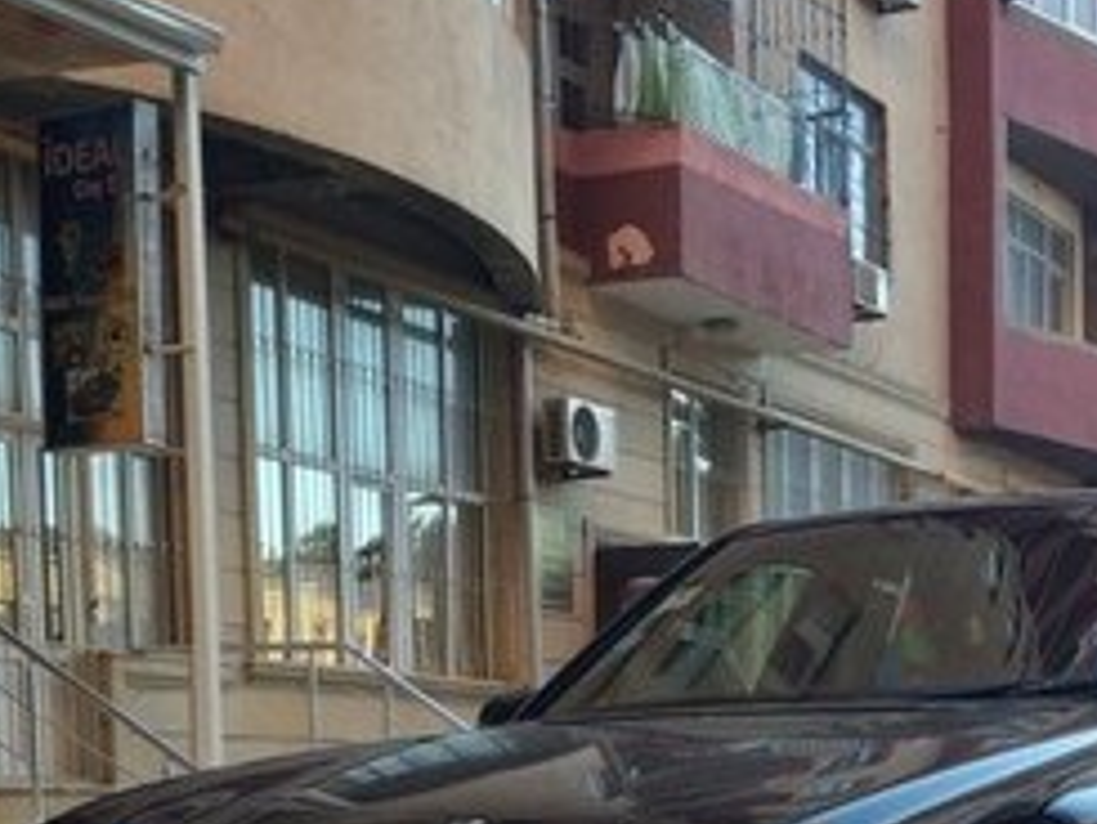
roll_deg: +1.0
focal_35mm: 78
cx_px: 945
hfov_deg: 24.4
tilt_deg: -3.8
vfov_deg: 17.8
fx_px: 2473
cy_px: 1041
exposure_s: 1/218
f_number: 2.2
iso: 32
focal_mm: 4.15
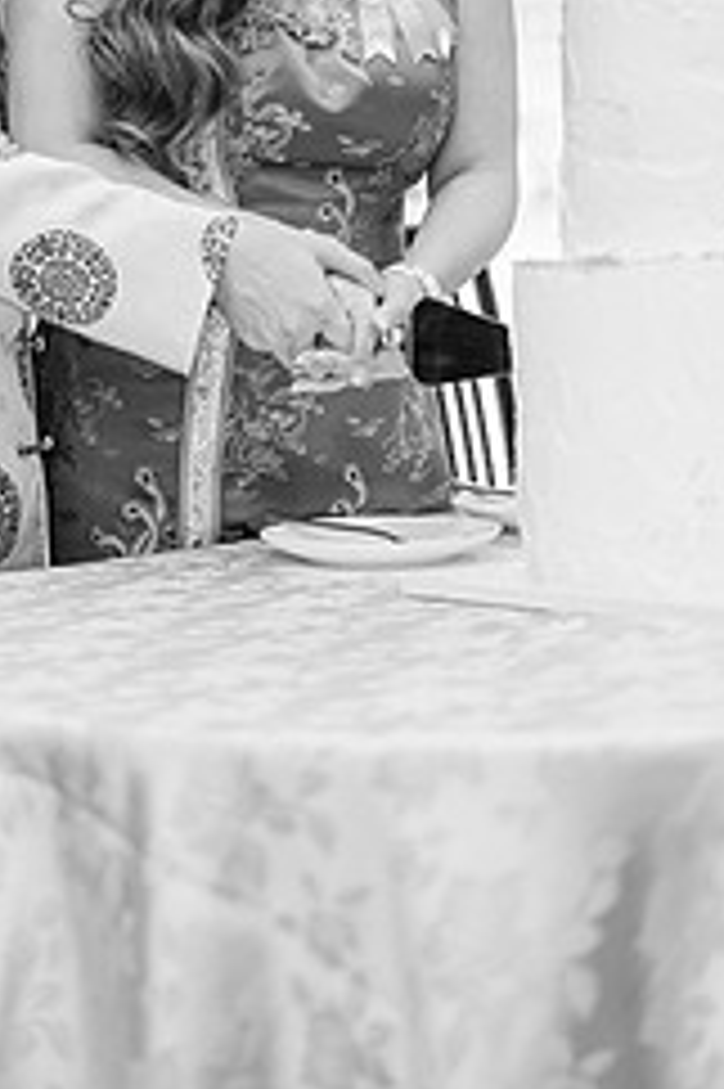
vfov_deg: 21.6
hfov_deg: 14.7
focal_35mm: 93
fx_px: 2809
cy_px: 207
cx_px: 234
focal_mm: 33
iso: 200
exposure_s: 1/125
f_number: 1.4
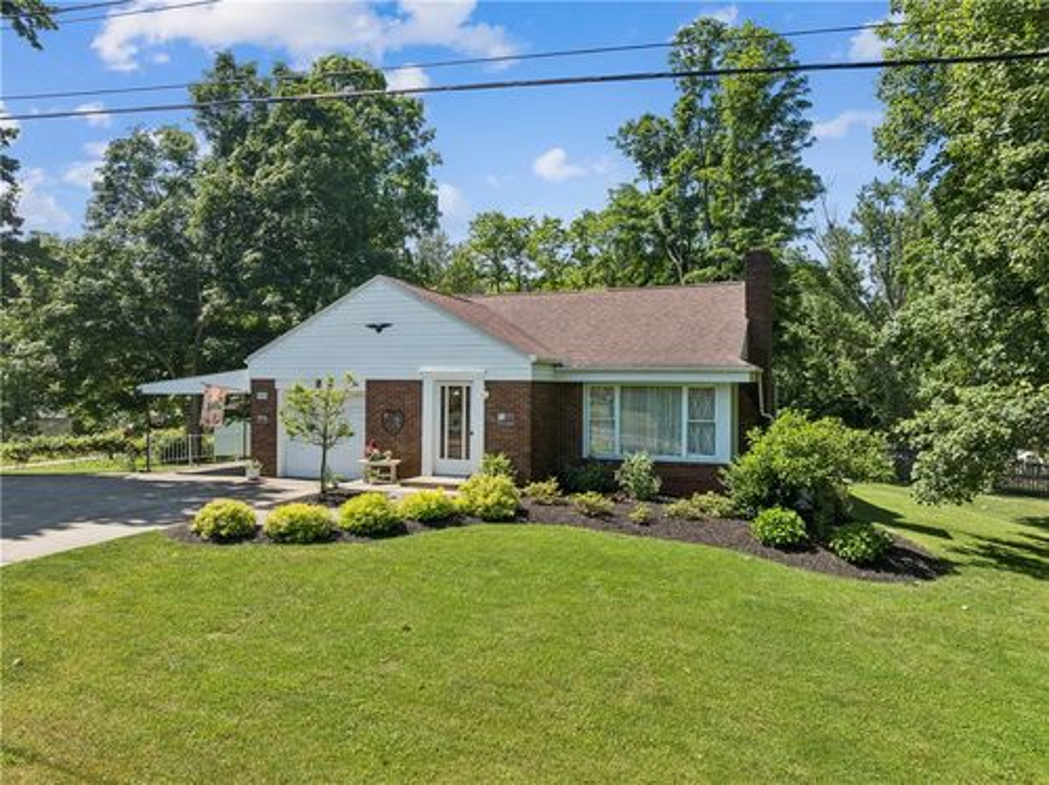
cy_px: 392
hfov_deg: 71.6
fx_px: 727
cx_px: 524
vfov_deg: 56.7
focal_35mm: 24
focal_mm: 12.3
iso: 120
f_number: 2.8
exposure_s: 1/400
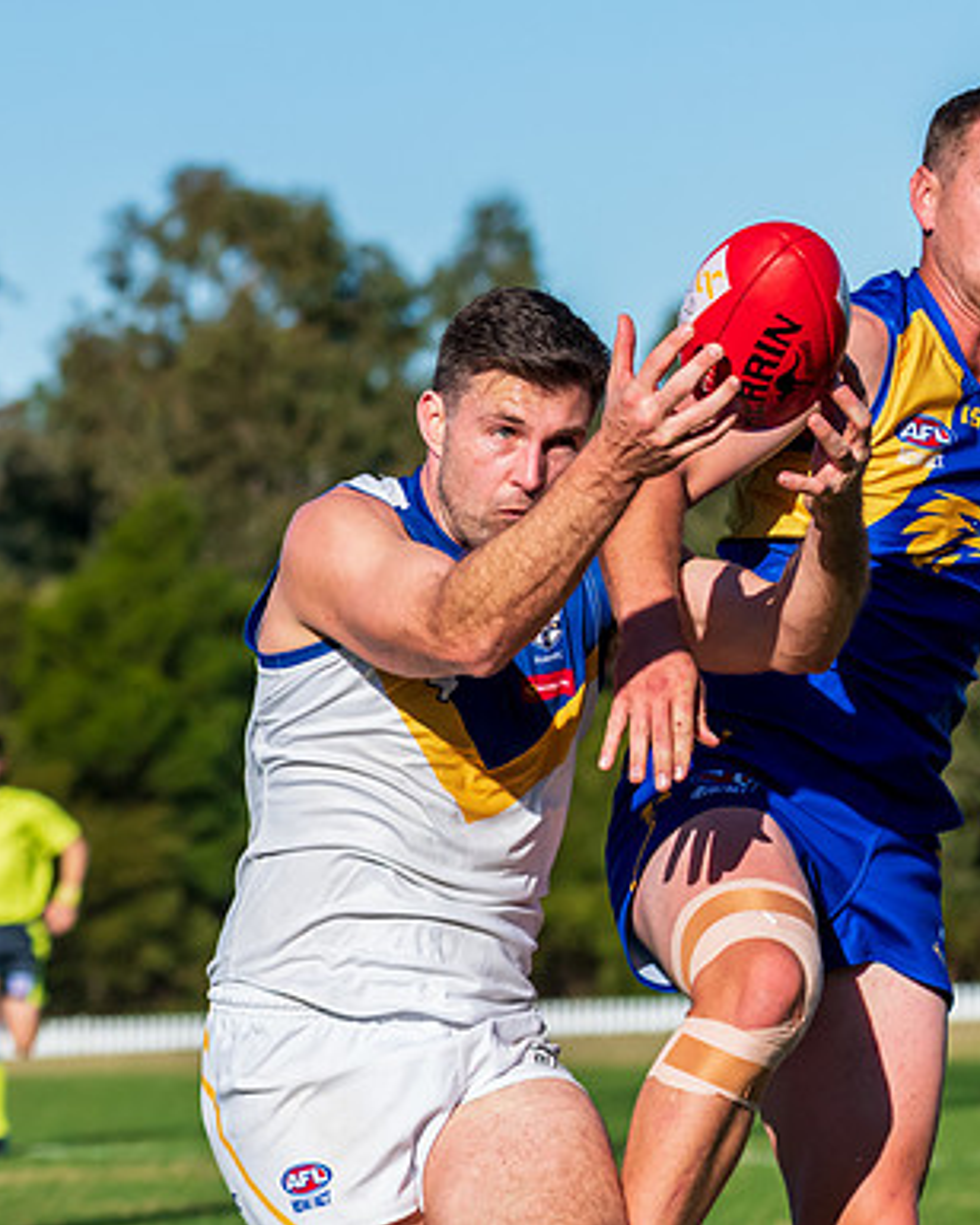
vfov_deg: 6.1
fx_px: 11565
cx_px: 559
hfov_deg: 4.9
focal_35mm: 319
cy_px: 303
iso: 800
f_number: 8
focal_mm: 150
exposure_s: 1/3200
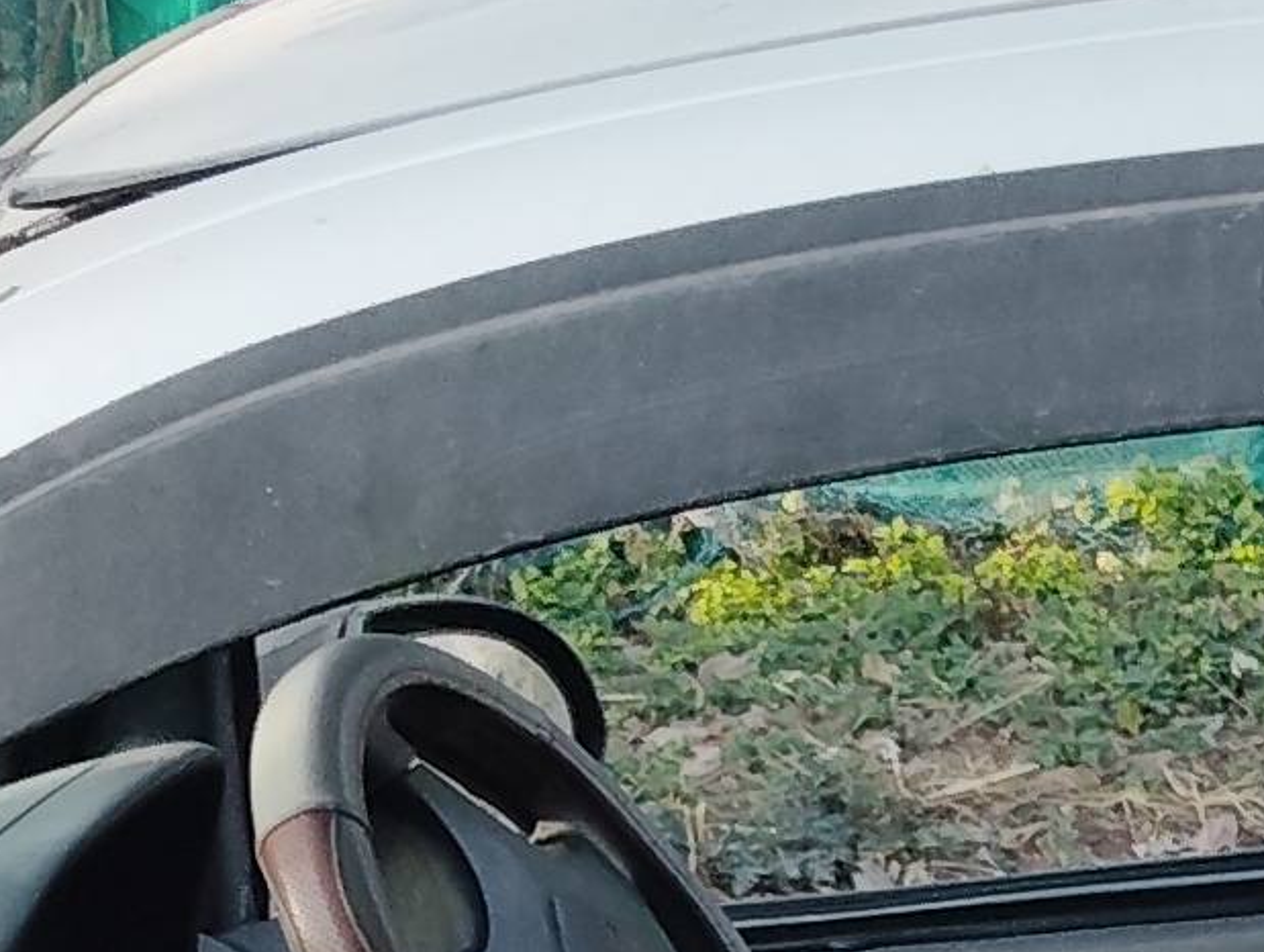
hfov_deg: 10.2
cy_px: 2311
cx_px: 1340
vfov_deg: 7.3
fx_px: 6984
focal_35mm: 191
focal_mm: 4.25
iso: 50
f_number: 1.8
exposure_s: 1/462
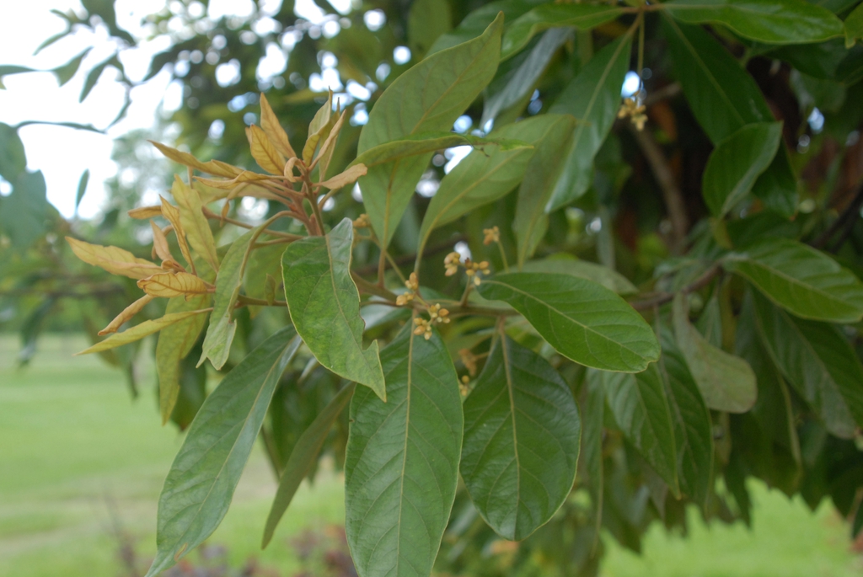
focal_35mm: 48
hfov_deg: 41.1
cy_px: 288
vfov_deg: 28.1
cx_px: 432
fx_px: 1152
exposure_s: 1/125
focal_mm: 32
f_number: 5.6
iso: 400
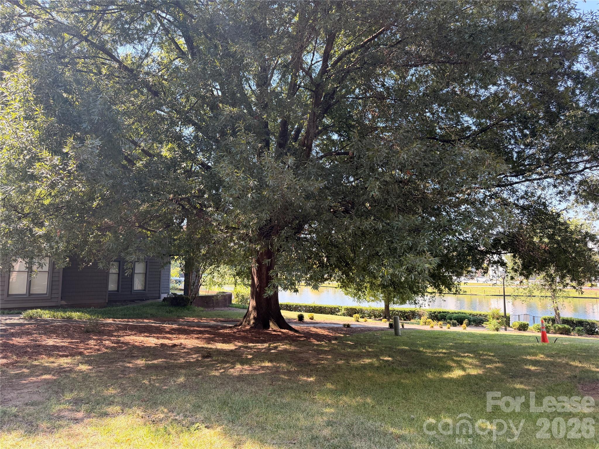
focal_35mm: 24
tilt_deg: +5.7
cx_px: 300
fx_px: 415
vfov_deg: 56.8
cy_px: 224
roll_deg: -0.4
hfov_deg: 71.6
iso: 100
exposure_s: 1/563
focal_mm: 6.76
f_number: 1.78
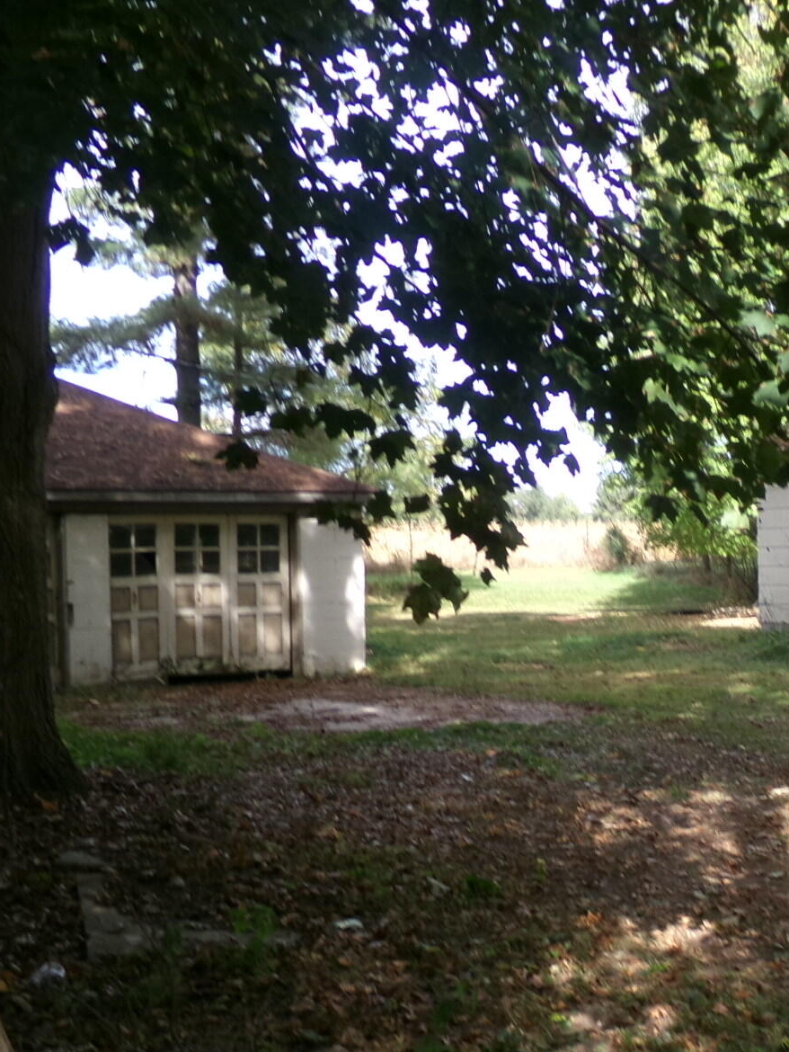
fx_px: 1489
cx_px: 785
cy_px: 633
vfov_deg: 38.7
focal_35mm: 49
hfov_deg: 28.0
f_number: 3.8
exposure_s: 1/160
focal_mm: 5
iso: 100
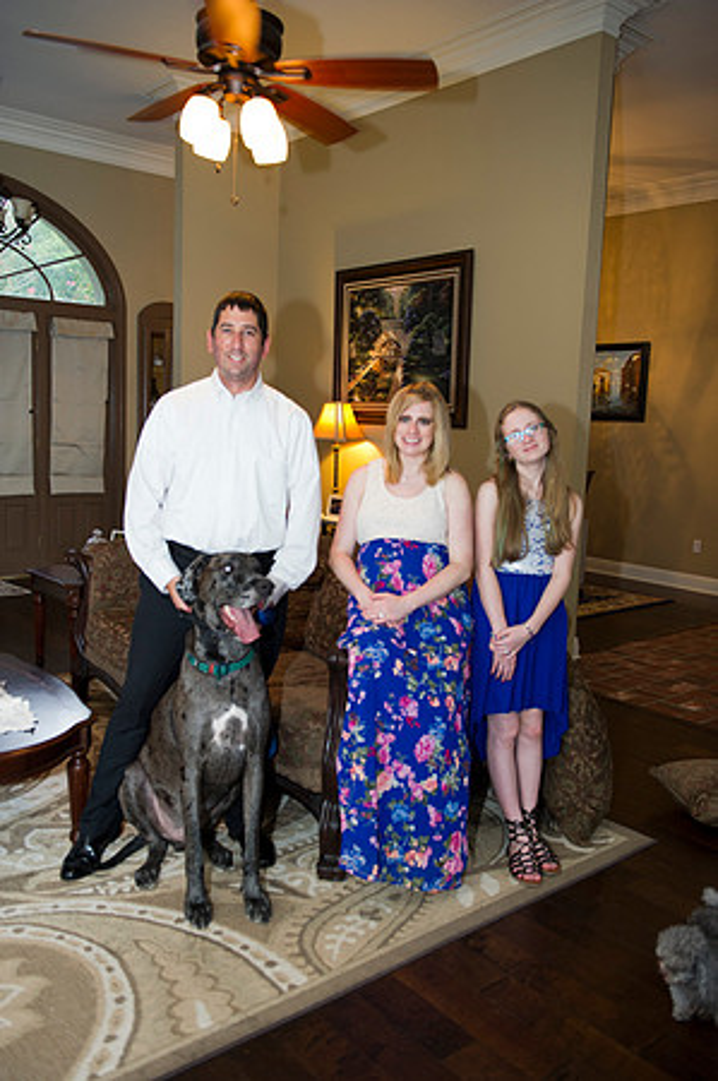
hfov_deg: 42.2
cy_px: 540
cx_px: 359
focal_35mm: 31
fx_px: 929
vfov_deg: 60.3
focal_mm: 31
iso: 1600
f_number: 3.2
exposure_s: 1/100
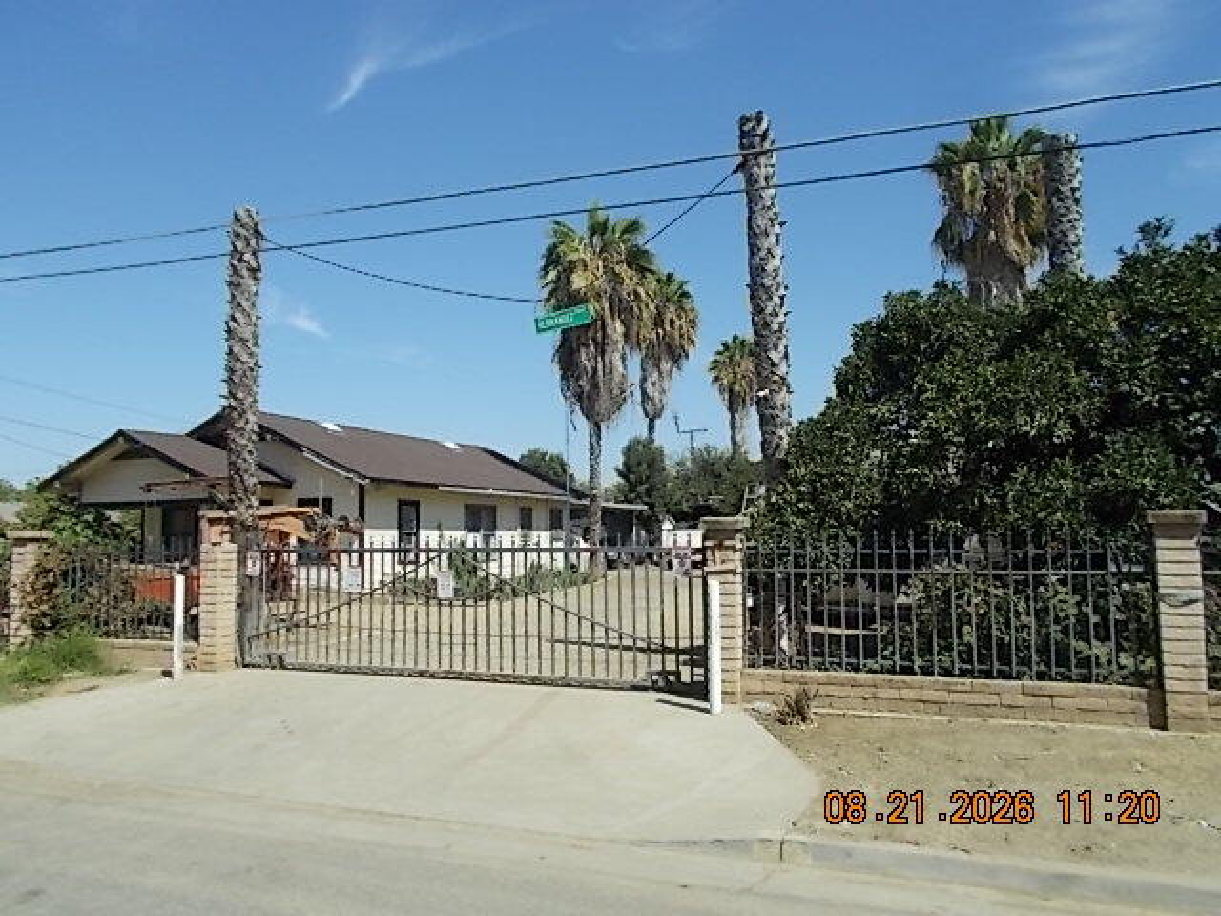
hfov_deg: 60.0
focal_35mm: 30
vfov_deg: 46.8
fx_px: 1058
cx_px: 610
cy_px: 458
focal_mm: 5.3
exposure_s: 1/160
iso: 80
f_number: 8.6
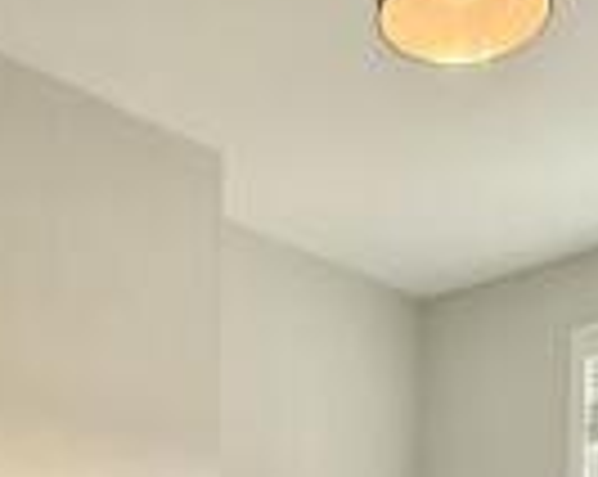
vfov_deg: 21.6
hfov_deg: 31.5
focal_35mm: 60
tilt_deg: -2.1
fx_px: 1060
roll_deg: -1.7
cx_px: 272
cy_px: 695
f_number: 2.2
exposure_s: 1/94
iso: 400
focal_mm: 2.22
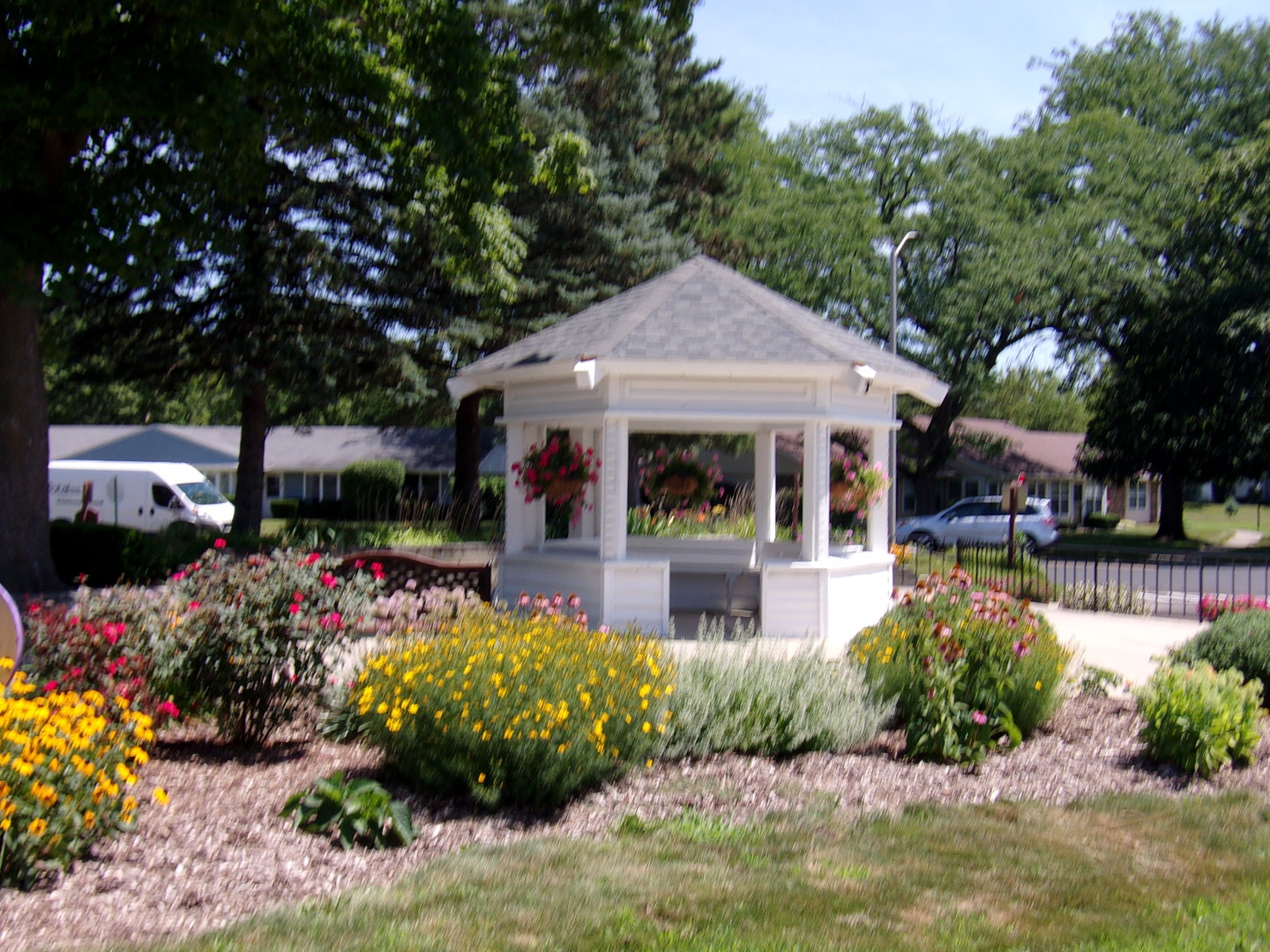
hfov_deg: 44.8
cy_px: 476
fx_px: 1541
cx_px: 635
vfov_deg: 34.3
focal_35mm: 42
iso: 80
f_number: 13.1
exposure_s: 1/40
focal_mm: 7.6
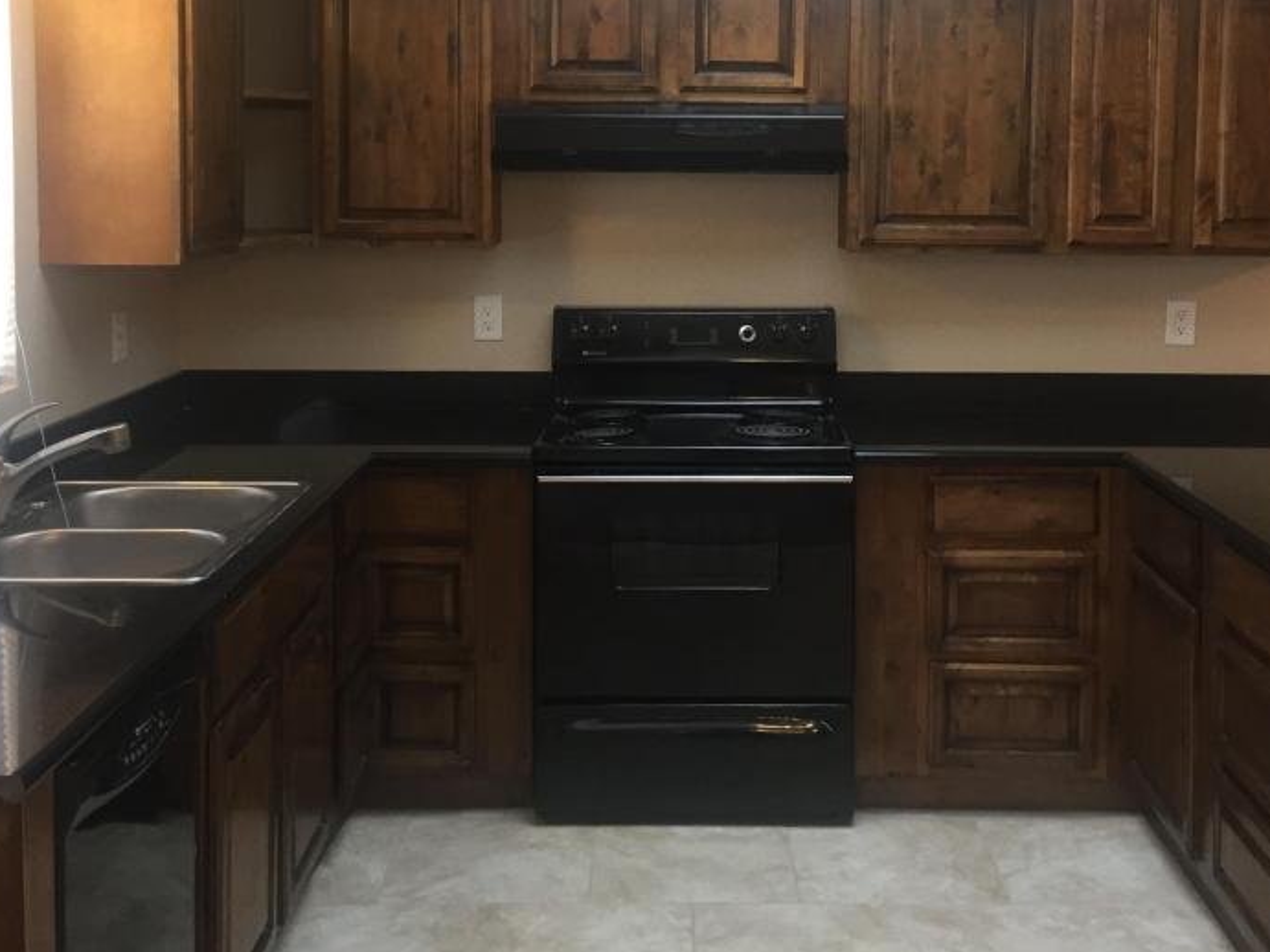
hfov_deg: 43.8
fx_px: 1577
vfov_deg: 33.1
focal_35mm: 43
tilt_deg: -3.1
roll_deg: -0.4
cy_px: 263
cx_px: 680
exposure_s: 1/30
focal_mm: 4.15
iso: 50
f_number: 2.2
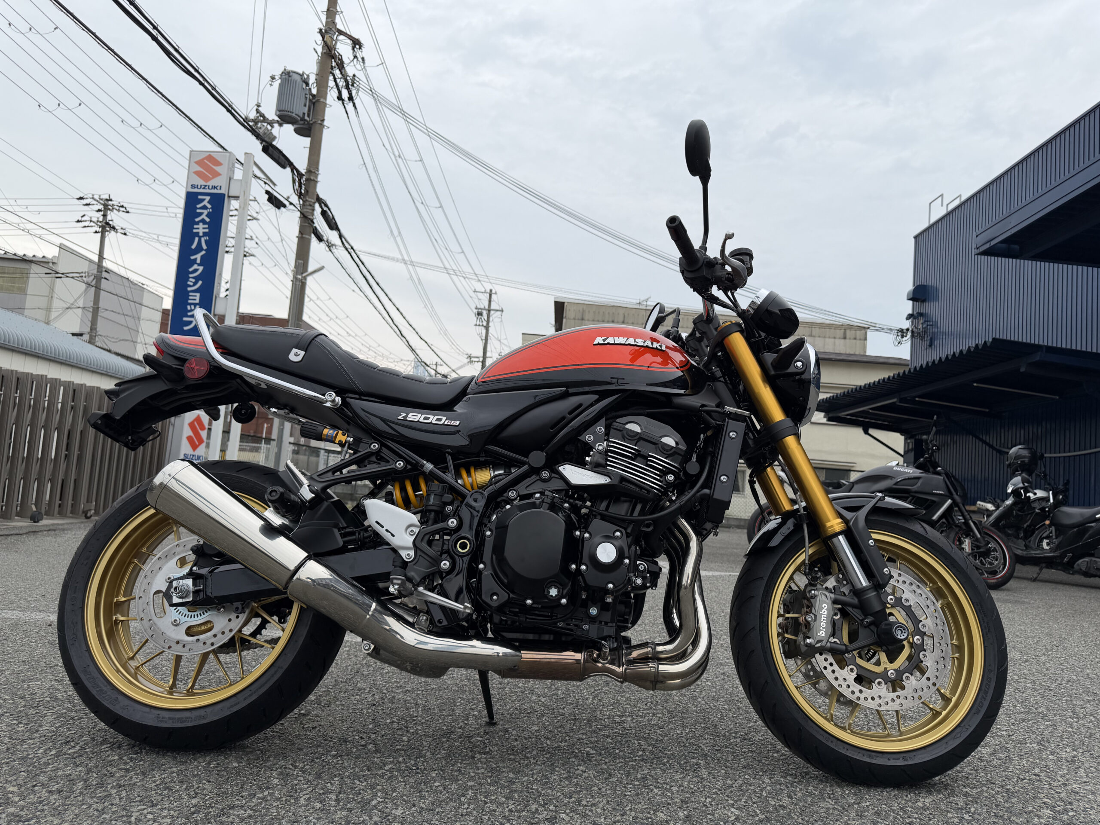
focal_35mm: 24
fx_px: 763
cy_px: 412
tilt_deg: +5.2
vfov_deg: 56.8
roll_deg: -4.2
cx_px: 550
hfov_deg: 71.6
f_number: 1.78
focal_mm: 6.76
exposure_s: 1/3279
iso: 80
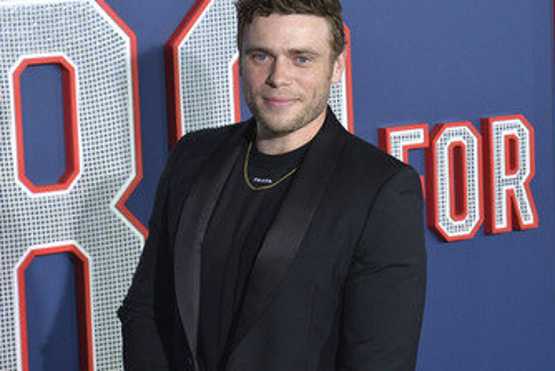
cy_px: 195
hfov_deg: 15.5
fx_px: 2036
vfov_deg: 10.4
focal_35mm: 132
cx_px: 253
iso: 2000
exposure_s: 1/320
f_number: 6.3
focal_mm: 98
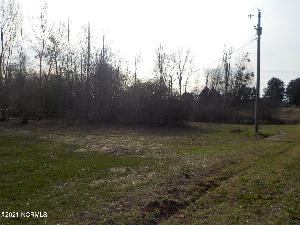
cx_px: 150
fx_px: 260
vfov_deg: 46.8
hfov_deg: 60.0
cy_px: 112
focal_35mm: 30
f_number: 3.3
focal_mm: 4.1
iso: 125
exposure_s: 1/1600
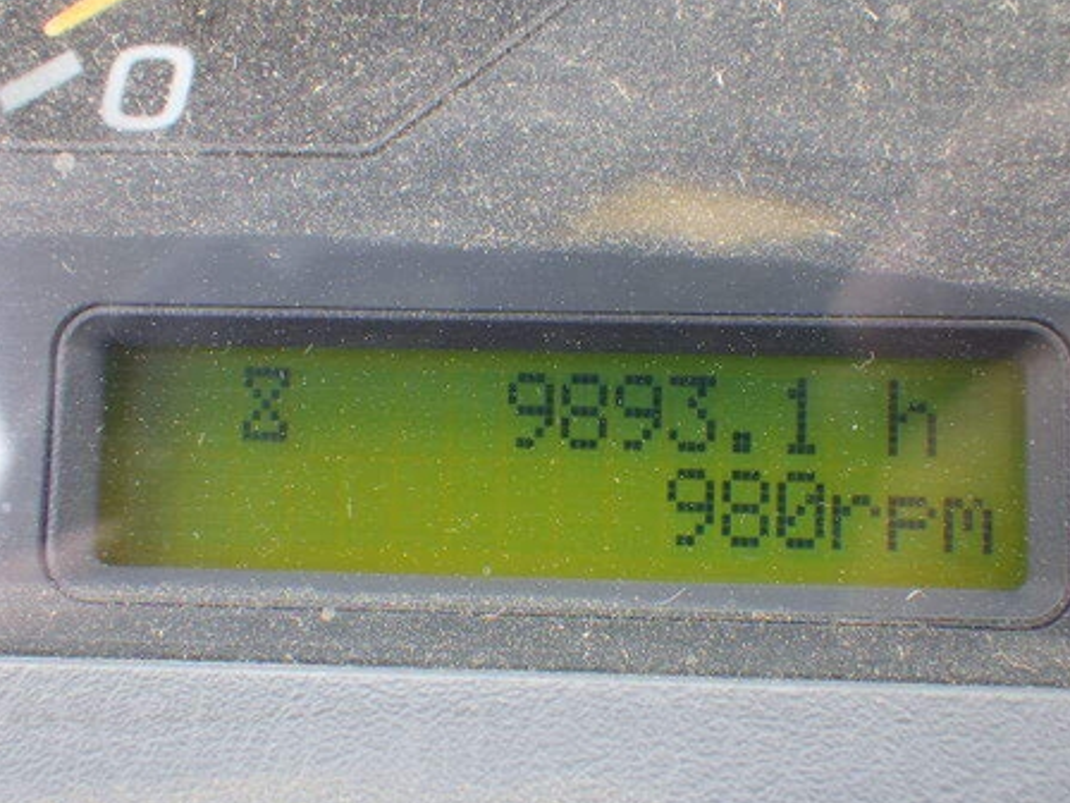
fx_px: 1391
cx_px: 564
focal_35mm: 45
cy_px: 425
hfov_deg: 42.1
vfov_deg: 32.2
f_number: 4.2
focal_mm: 7.5
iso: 200
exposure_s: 1/50
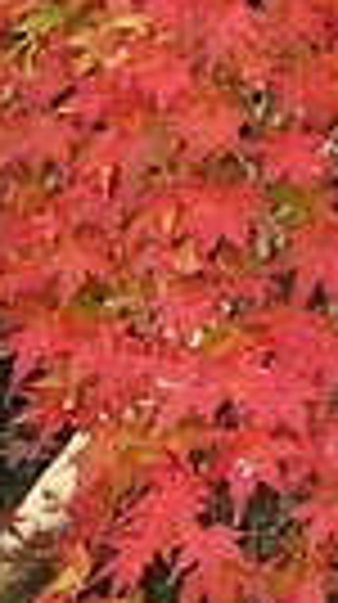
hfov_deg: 5.4
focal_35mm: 182
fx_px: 2911
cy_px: -108
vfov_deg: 11.6
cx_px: 1573
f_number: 1.8
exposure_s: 1/235
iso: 20
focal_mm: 3.99
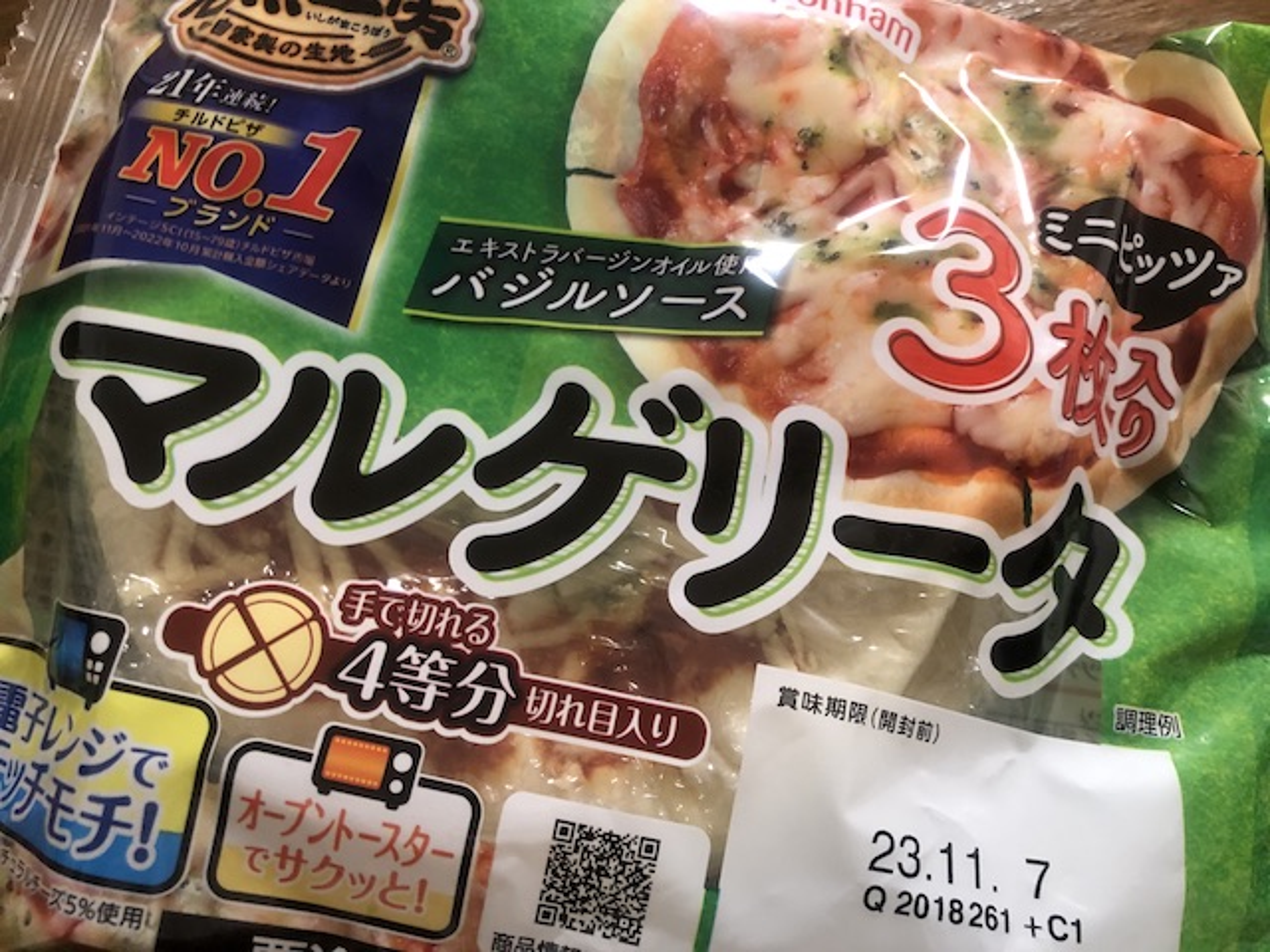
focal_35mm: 28
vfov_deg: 49.7
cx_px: 635
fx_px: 1027
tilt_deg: -73.0
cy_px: 476
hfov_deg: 63.4
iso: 100
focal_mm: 4
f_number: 1.8
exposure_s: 1/13
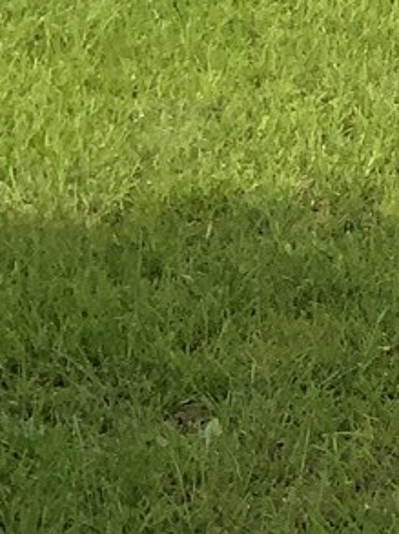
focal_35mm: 203
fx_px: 3127
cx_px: 1184
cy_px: -518
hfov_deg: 6.6
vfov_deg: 9.2
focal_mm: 3
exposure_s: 1/2320
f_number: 1.8
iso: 20
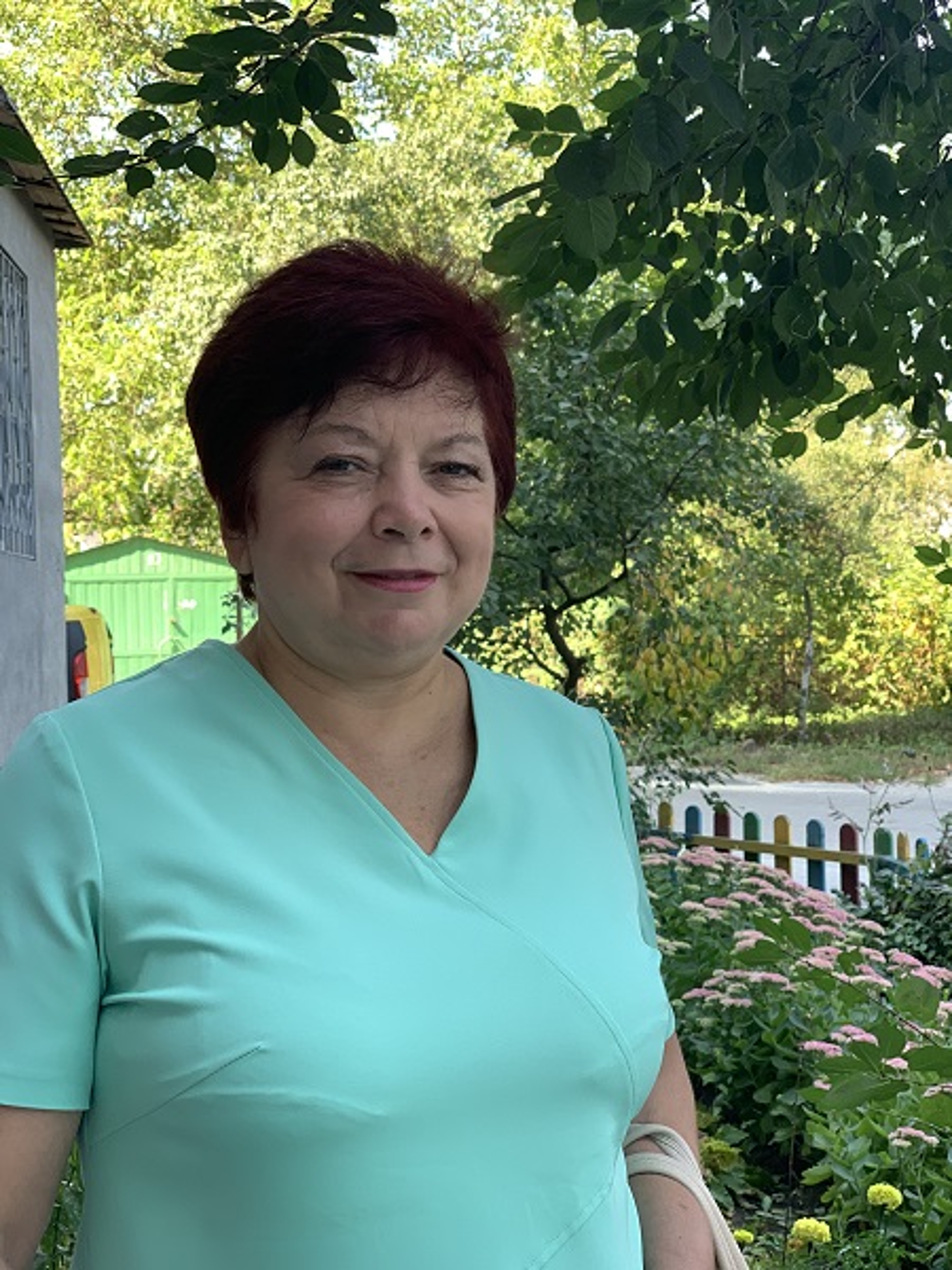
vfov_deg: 36.8
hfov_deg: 28.0
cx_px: 476
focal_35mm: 52
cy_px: 635
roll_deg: +1.5
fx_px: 1907
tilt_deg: +1.7
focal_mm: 6
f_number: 2.4
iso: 64
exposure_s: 1/122
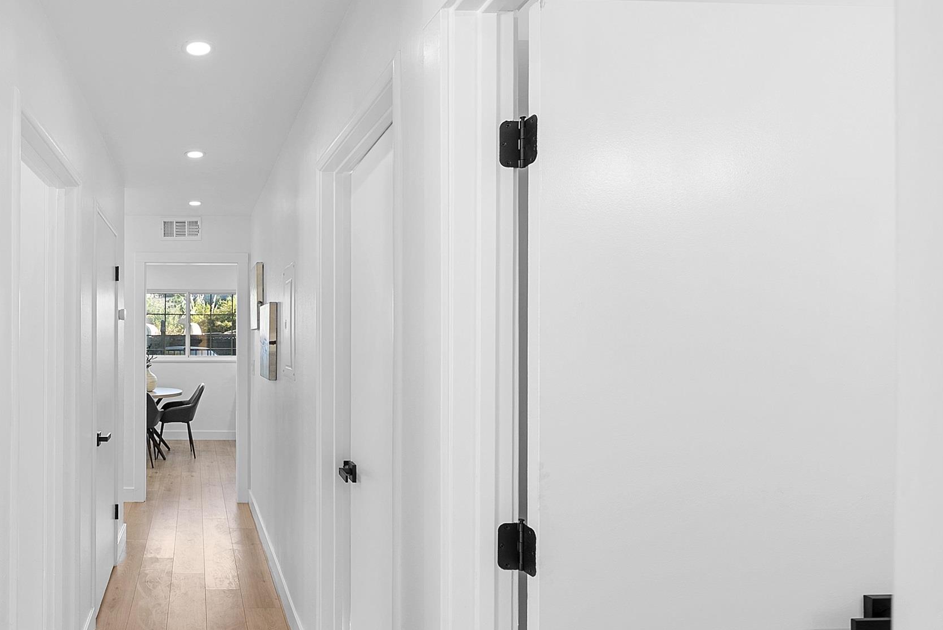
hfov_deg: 70.8
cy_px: 348
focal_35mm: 22
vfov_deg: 57.2
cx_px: 190
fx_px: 576
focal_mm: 12
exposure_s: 1/2.5
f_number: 8
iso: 160
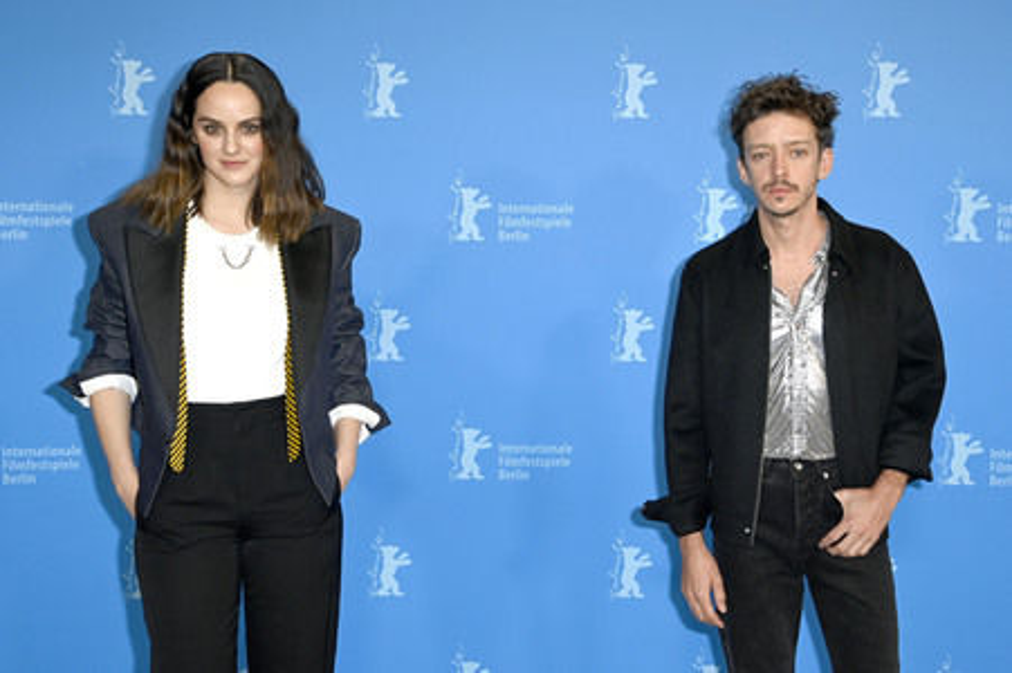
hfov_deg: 36.3
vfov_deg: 24.6
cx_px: 506
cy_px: 336
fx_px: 1545
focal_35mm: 55
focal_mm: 55
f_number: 5.6
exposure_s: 1/200
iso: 800
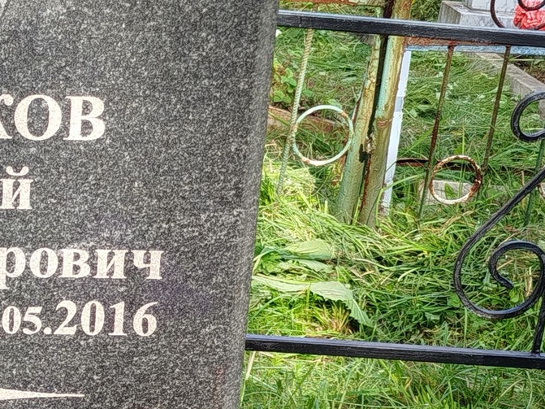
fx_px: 1621
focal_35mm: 103
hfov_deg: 18.5
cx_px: -22
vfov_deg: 14.3
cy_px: 309
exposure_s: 1/239
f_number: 1.7
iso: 50
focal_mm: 5.31
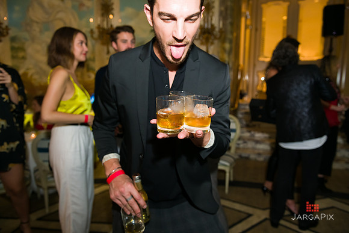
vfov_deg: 53.2
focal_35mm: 24
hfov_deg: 73.7
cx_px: 174
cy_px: 116
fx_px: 233
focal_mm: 24
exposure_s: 1/125
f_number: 3.2
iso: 1600
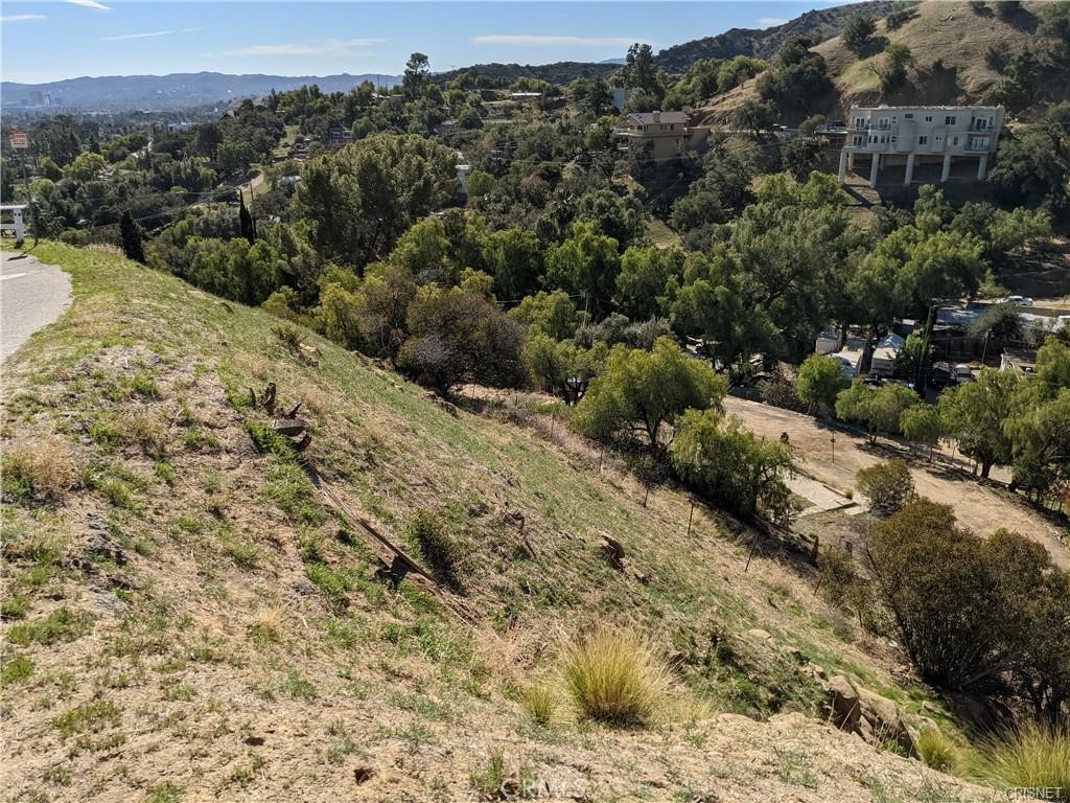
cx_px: 535
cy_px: 402
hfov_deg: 65.3
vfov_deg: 51.4
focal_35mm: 27
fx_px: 835
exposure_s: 1/4695
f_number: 1.73
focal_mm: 4.38
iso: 60
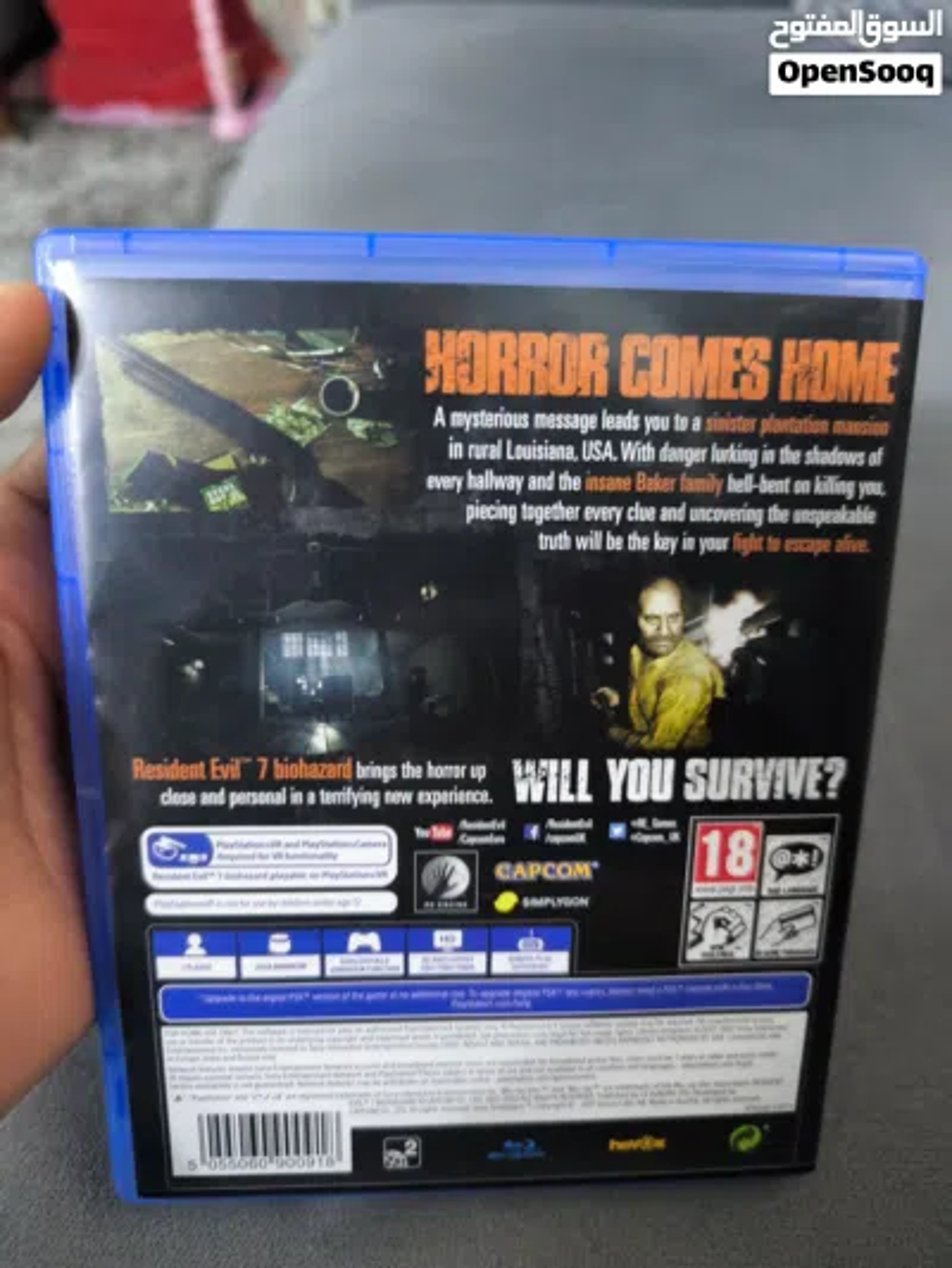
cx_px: 476
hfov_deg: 56.8
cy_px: 634
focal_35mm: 24
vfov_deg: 71.6
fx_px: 880
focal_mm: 6.92
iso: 4000
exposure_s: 1/111
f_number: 1.9
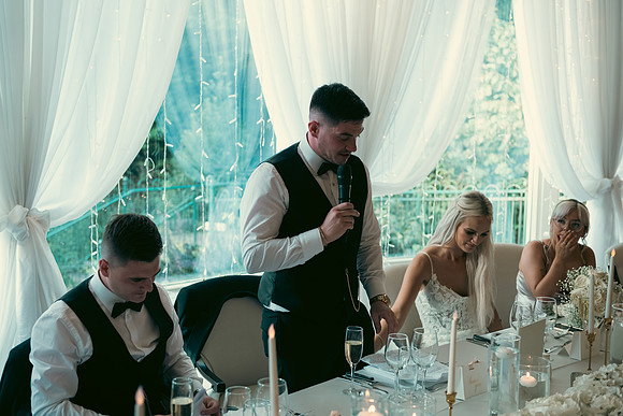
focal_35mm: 50
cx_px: 312
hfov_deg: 39.6
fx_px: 865
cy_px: 208
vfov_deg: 27.0
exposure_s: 1/160
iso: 400
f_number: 3.5
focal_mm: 50
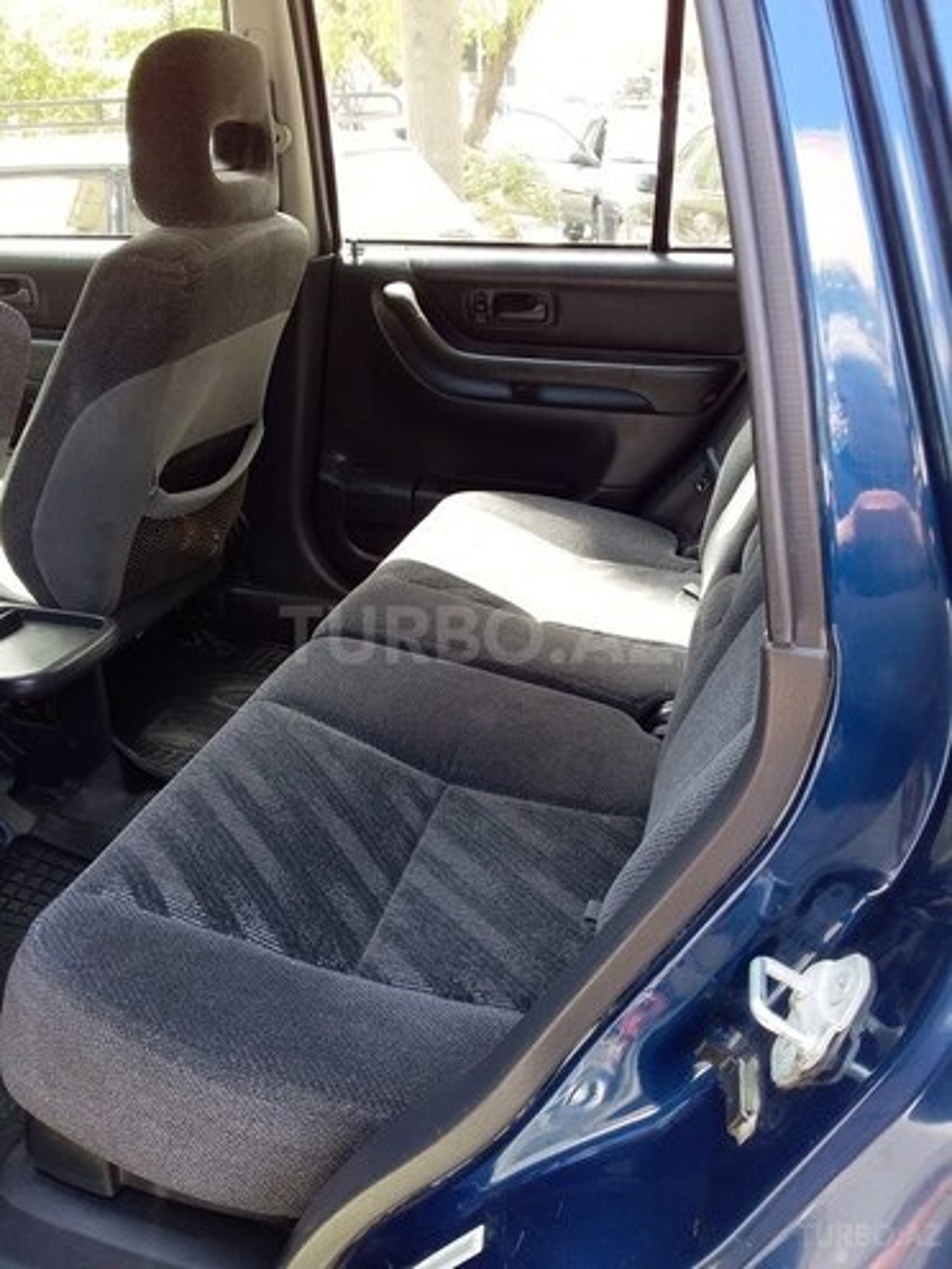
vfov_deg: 58.4
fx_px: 1137
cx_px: 476
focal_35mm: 31
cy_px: 634
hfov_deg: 45.4
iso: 40
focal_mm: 3.3
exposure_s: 1/50
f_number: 2.2
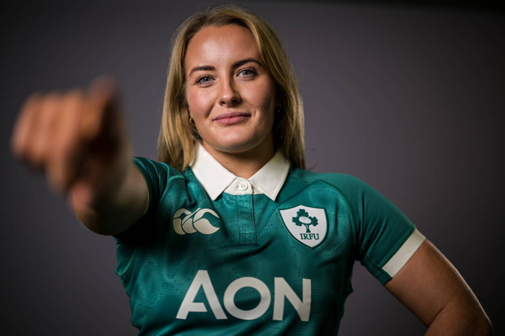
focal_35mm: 50
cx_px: 252
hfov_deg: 39.6
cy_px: 168
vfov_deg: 27.0
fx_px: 701
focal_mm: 50
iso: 32
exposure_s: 1/1250
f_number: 1.2
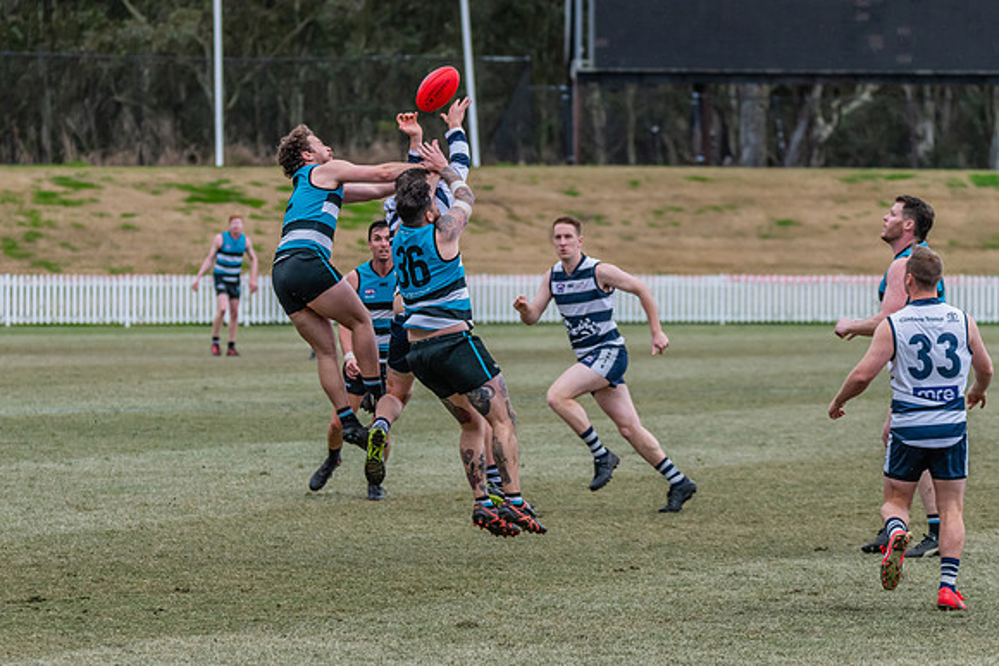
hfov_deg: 8.1
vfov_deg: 5.4
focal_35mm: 254
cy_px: 286
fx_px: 7045
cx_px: 371
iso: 1400
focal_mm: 200
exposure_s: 1/1600
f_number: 5.3
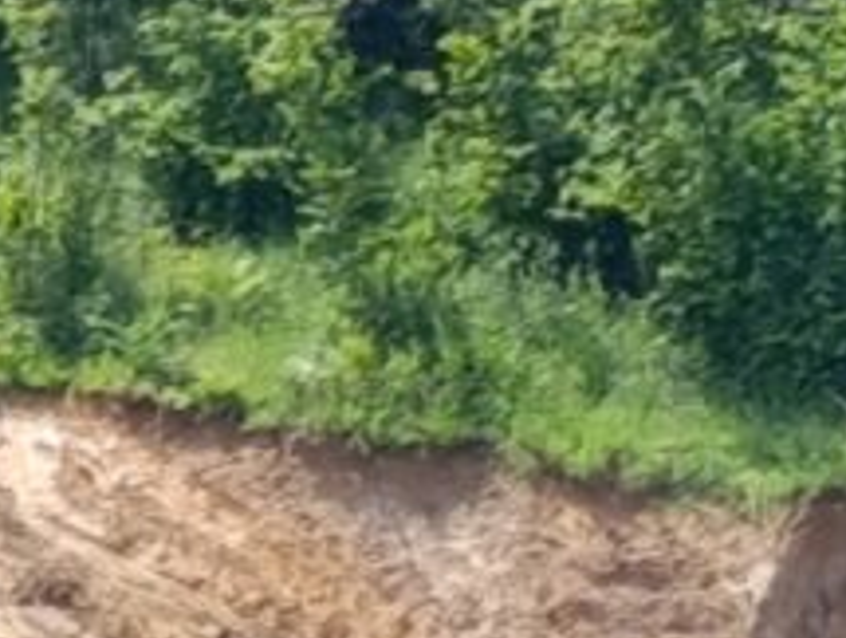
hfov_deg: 3.5
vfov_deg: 2.7
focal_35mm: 548
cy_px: 772
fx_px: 13415
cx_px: -1562
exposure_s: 1/273
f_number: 1.6
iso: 50
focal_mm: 6.14
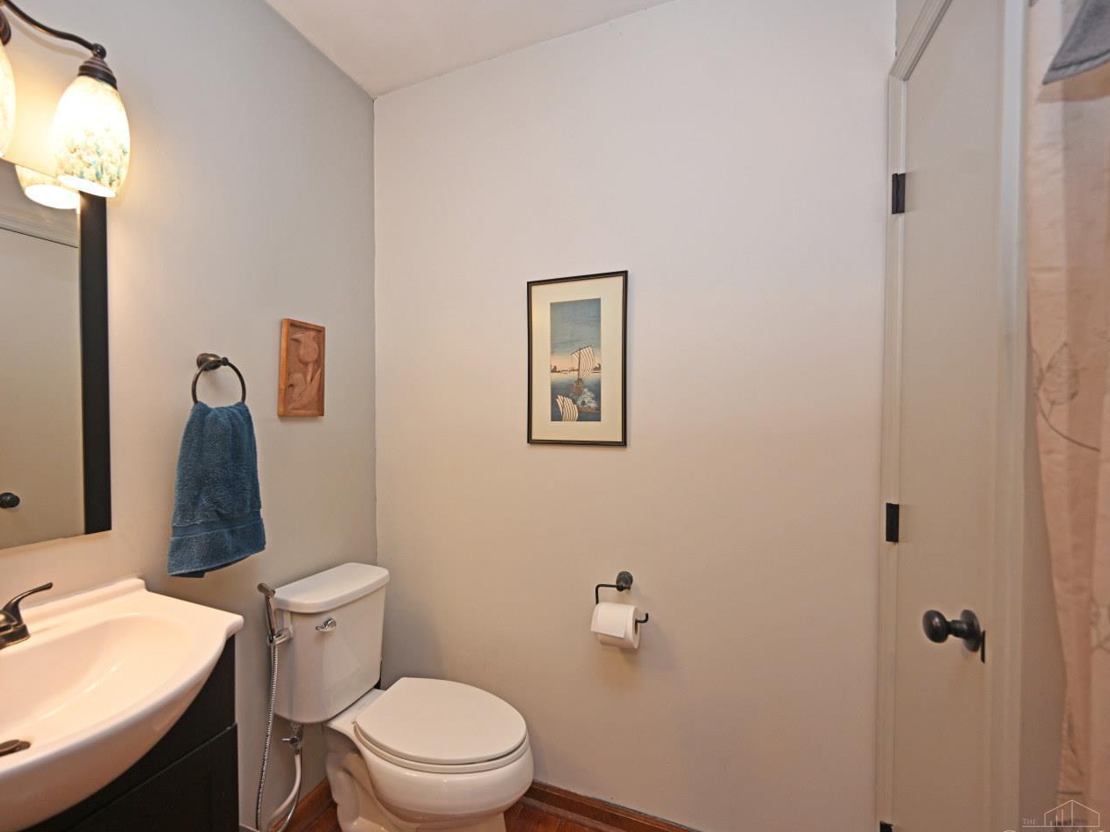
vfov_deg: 78.1
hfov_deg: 93.9
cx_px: 475
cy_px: 430
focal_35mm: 16
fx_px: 513
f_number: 4
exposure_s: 1/60
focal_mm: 14
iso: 250
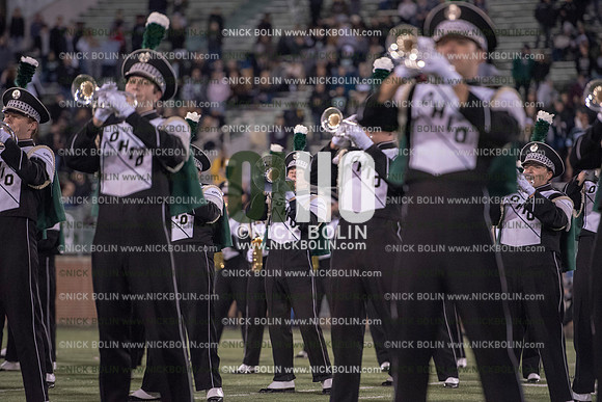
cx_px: 301
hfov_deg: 10.5
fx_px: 3261
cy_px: 201
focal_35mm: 195
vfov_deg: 7.0
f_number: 3.2
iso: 5000
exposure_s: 1/1250
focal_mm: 195
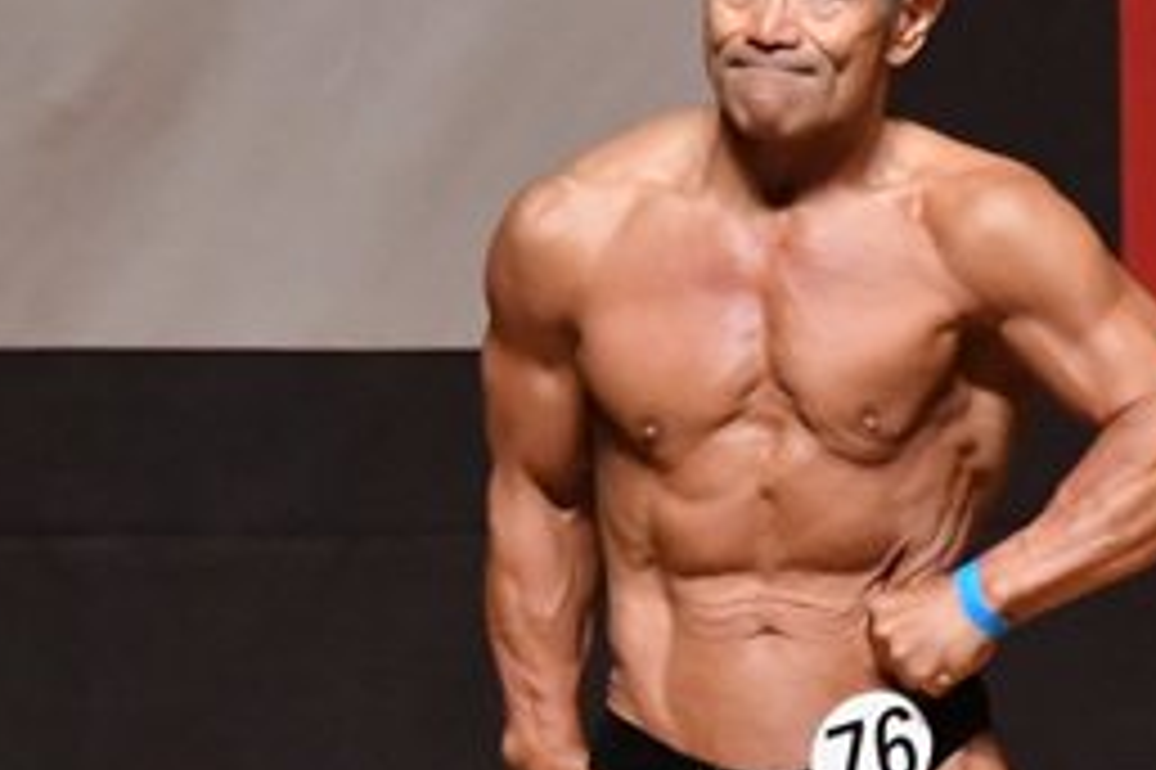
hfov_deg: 2.3
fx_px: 29041
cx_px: 1311
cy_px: 833
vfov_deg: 1.5
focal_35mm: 905
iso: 10000
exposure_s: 1/400
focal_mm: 200
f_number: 5.6
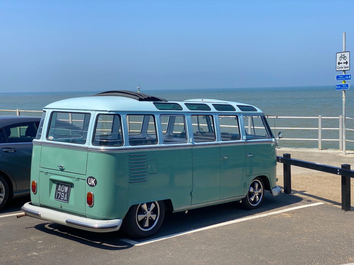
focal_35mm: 52
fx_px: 532
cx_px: 177
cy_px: 132
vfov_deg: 28.0
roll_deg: +0.8
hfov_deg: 36.8
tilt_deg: -4.9
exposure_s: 1/1712
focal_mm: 6
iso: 20
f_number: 2
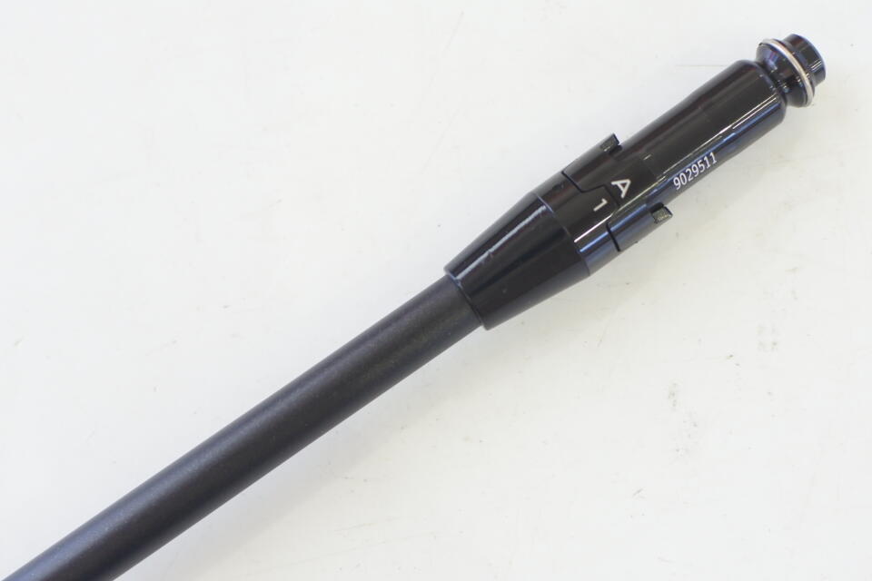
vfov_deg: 27.5
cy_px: 290
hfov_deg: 40.3
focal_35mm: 49
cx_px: 436
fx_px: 1187
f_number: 2.8
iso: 640
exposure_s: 1/125
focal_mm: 18.5
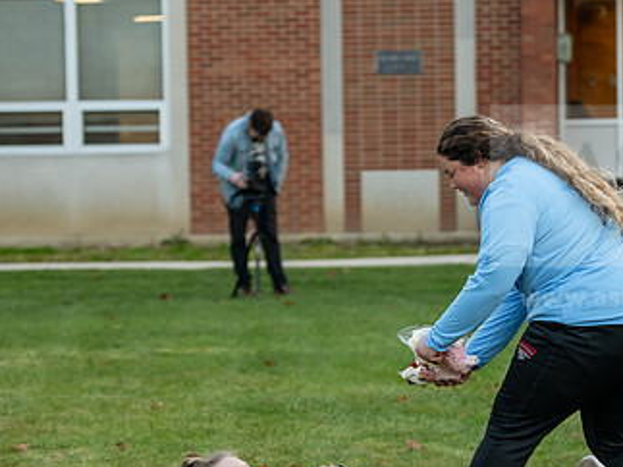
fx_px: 2950
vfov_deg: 9.0
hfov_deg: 12.0
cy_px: 339
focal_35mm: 164
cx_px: 432
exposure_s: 1/500
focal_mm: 95
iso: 1000
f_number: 3.2
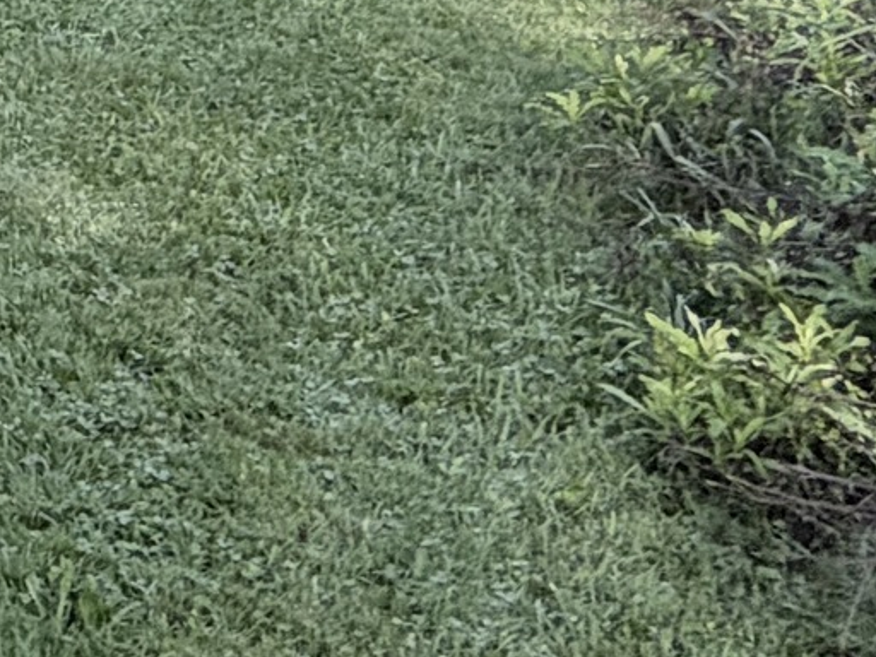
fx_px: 2126
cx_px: -1177
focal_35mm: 84
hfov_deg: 15.0
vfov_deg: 14.8
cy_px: -599
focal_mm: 2.22
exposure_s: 1/502
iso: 64
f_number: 2.2
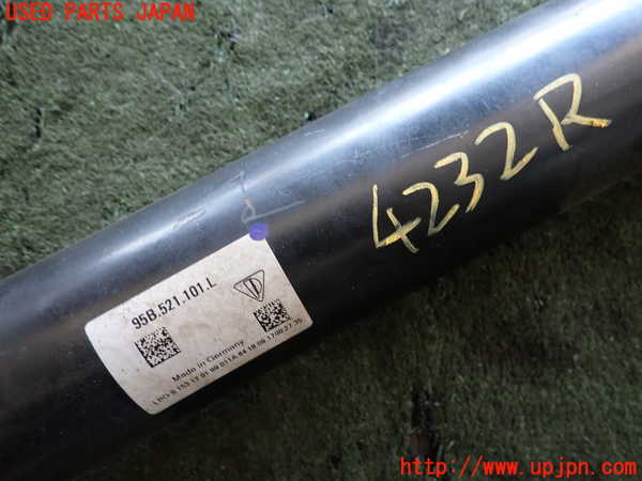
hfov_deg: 69.4
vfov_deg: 54.9
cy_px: 240
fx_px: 464
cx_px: 321
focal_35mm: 25
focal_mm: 4.5
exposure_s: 1/40
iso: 200
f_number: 2
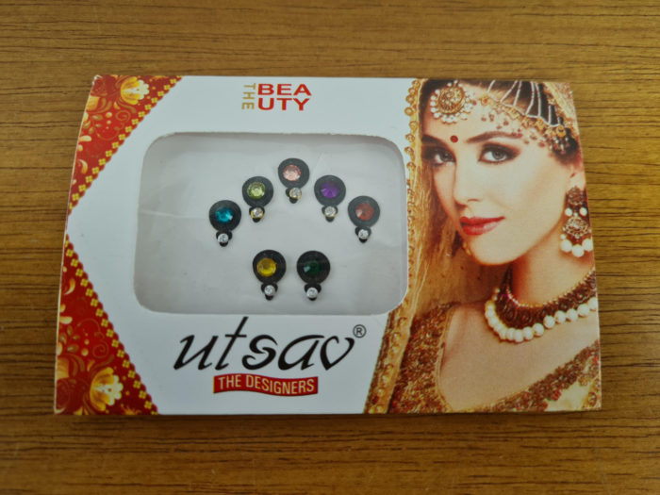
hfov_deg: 67.3
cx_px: 330
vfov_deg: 53.1
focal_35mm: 26
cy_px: 248
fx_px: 496
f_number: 1.8
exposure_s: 1/392
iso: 50
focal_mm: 5.4
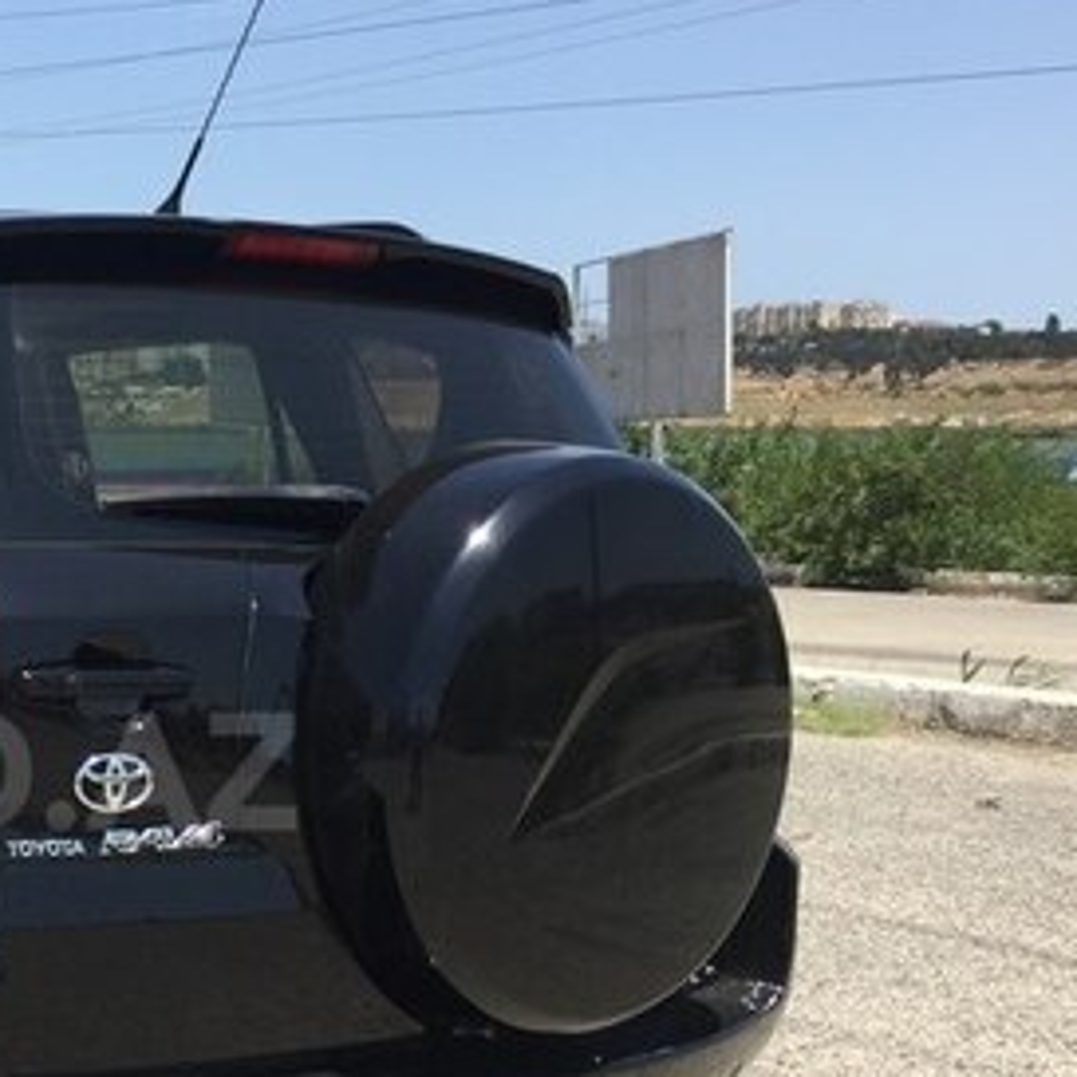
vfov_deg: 27.4
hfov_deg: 25.7
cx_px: -107
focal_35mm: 62
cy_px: 771
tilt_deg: -8.9
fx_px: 2182
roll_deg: -1.1
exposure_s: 1/1647
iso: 32
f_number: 2.2
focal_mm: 4.15
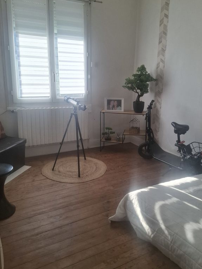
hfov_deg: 46.5
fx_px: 233
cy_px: 128
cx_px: 120
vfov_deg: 59.9
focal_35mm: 30
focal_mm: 5.54
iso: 50
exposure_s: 1/221
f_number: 1.8
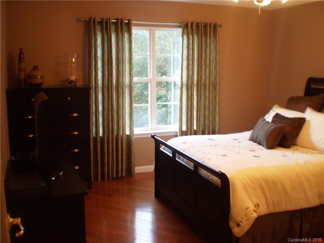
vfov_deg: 39.7
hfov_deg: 51.4
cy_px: 122
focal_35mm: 36
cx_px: 162
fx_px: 337
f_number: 3.1
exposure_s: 1/8
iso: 125
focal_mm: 6.3
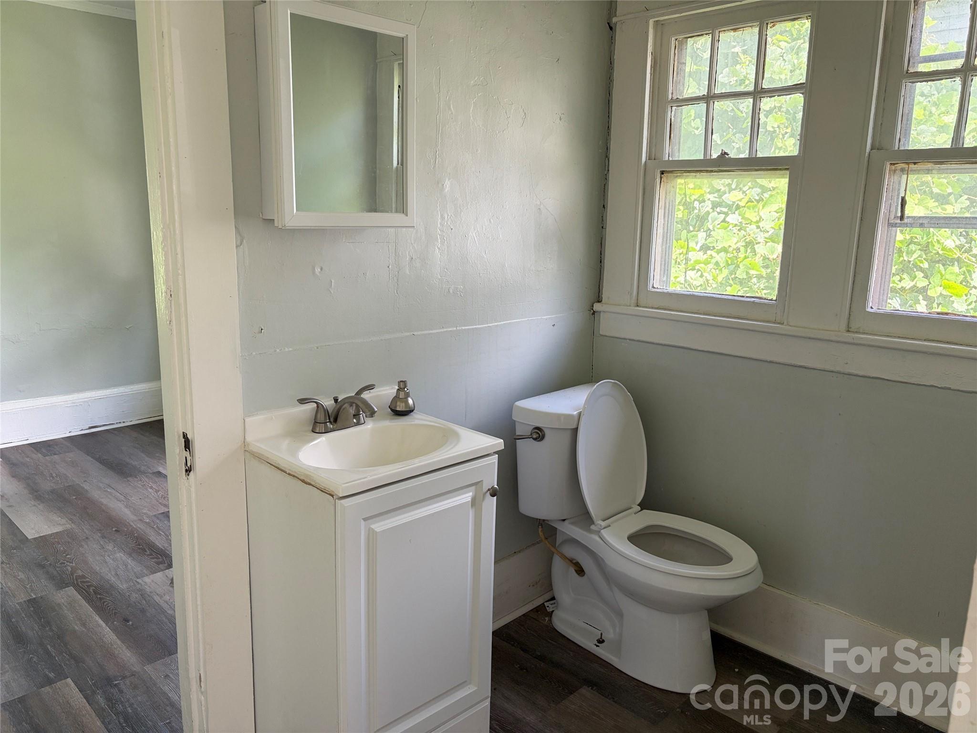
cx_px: 488
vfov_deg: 53.1
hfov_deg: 67.3
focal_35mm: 26
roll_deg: -1.0
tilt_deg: -11.4
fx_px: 734
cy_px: 366
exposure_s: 1/120
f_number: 1.6
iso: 125
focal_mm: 5.96
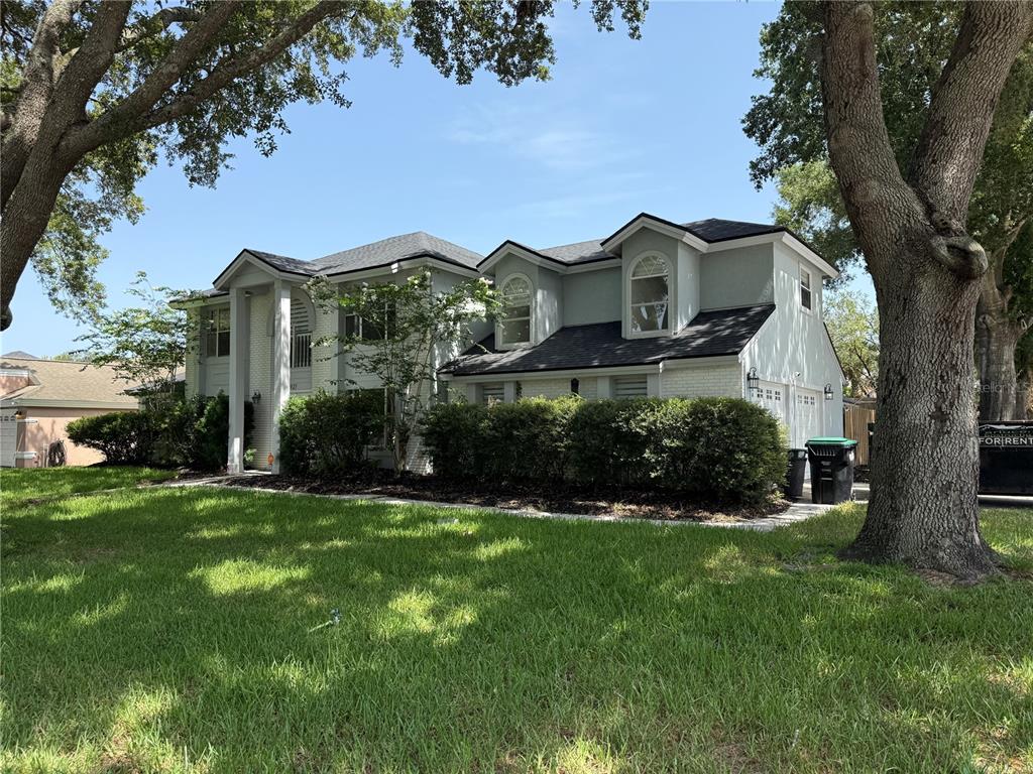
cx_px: 516
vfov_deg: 56.8
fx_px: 716
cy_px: 387
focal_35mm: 24
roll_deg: -0.7
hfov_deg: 71.6
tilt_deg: +3.2
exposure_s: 1/1727
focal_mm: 6.76
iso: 80
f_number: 1.78
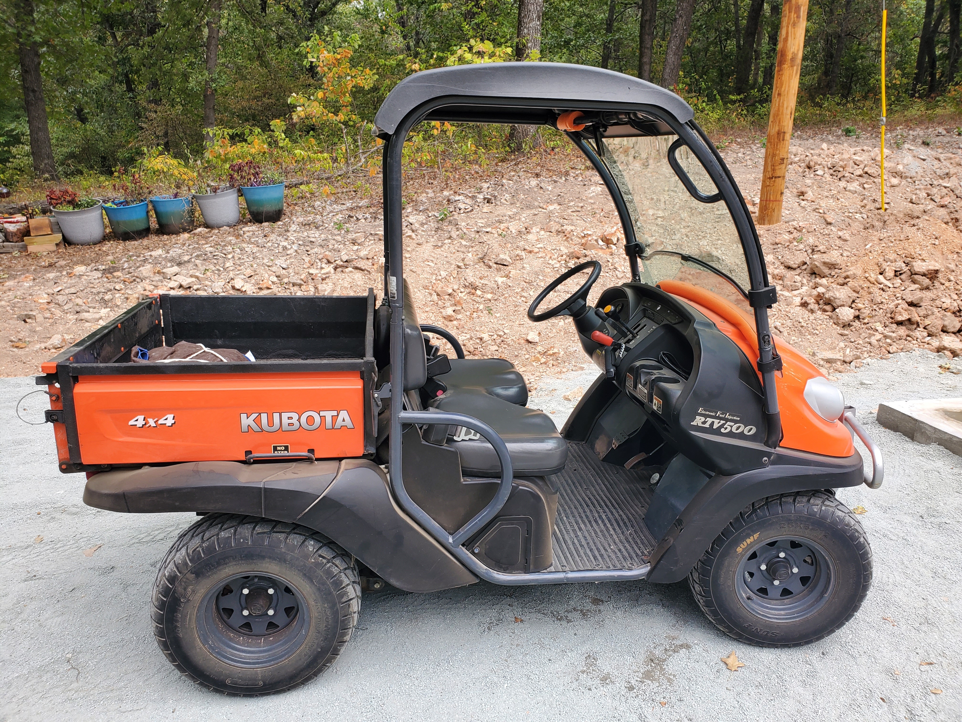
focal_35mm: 26
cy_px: 361
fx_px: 723
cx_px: 481
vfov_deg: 53.1
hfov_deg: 67.3
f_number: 2.4
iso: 50
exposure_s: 1/223
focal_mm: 4.3
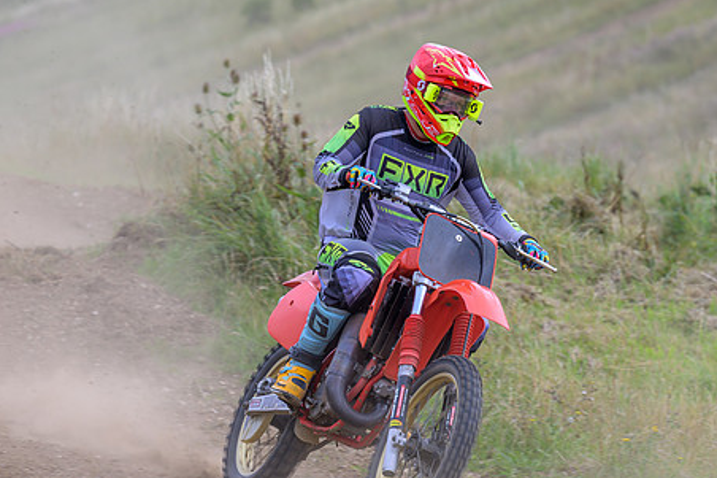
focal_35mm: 250
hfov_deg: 8.2
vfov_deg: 5.5
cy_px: 300
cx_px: 370
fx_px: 4977
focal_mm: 130
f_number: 4
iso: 64
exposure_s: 1/400
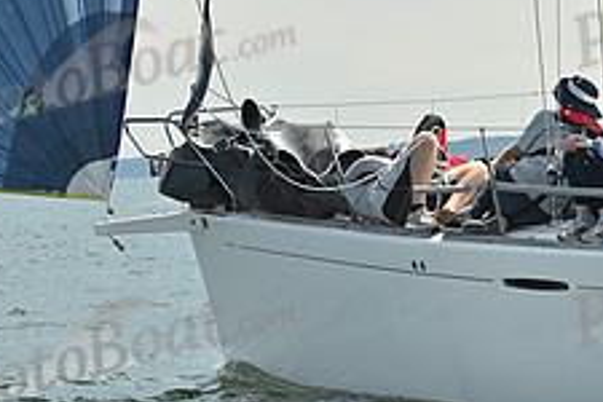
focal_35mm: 201
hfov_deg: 10.2
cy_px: 176
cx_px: 437
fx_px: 3366
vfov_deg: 6.8
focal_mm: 78
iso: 320
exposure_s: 1/1600
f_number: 8
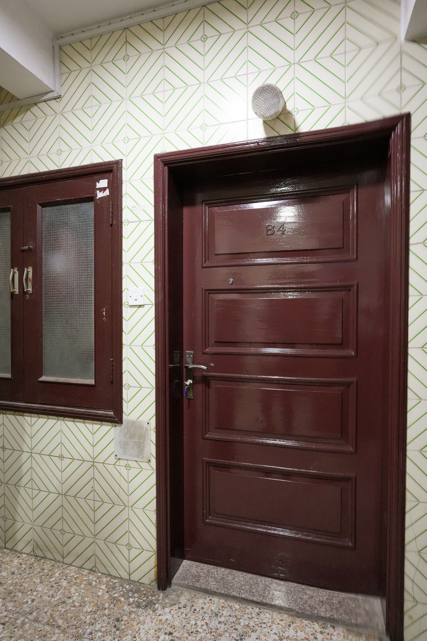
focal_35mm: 20
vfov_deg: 84.0
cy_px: 320
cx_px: 214
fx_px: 356
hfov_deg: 61.9
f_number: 4.5
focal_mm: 20
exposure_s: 1/125
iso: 8000
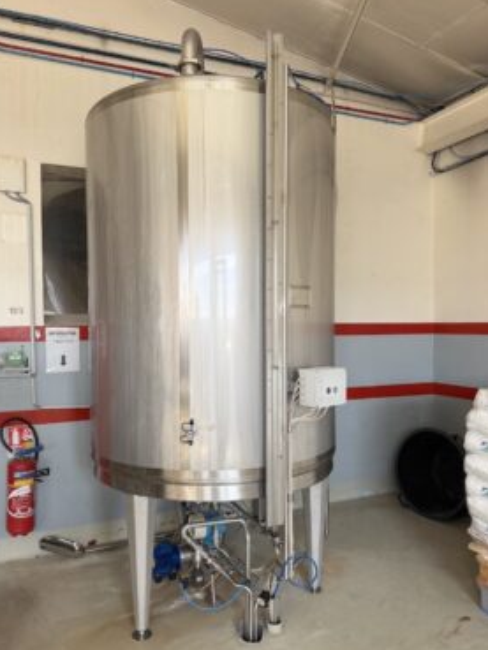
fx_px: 488
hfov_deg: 53.0
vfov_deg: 67.3
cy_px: 333
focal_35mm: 26
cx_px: 227
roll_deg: +0.8
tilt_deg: -0.4
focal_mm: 6.76
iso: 100
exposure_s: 1/121
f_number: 1.78
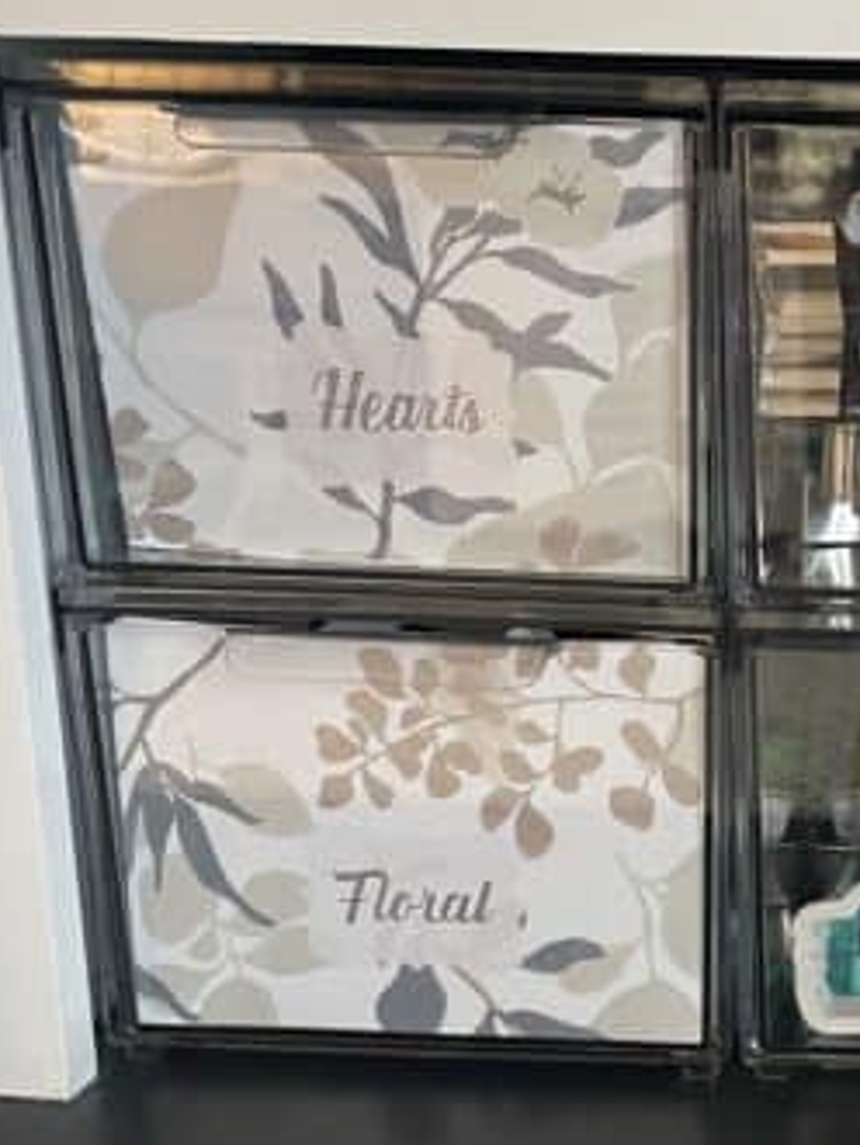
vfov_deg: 30.5
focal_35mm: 63
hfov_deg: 22.0
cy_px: 743
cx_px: 961
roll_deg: -1.7
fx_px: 2084
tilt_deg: -17.5
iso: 400
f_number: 1.6
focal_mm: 4.2
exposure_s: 1/40
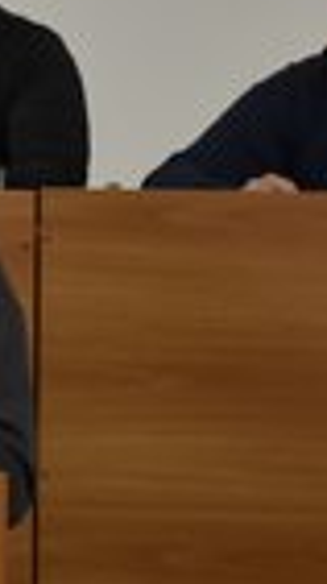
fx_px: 2891
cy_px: 288
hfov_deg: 6.5
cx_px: 29
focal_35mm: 187
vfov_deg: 11.5
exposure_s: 1/60
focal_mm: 42
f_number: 4.5
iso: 560
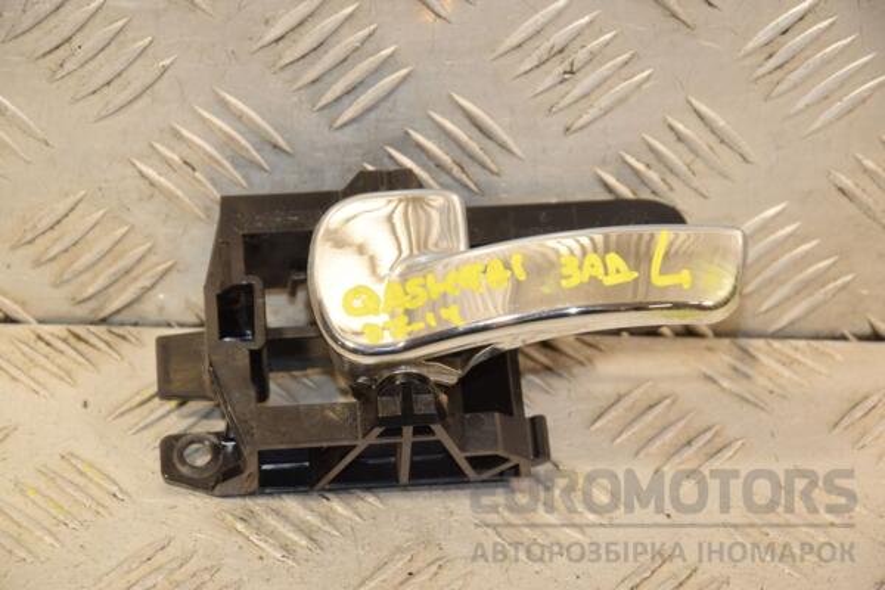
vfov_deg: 9.9
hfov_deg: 14.9
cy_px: 295
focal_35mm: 138
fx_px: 3392
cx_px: 442
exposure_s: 1/200
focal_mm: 92
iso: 800
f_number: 7.1
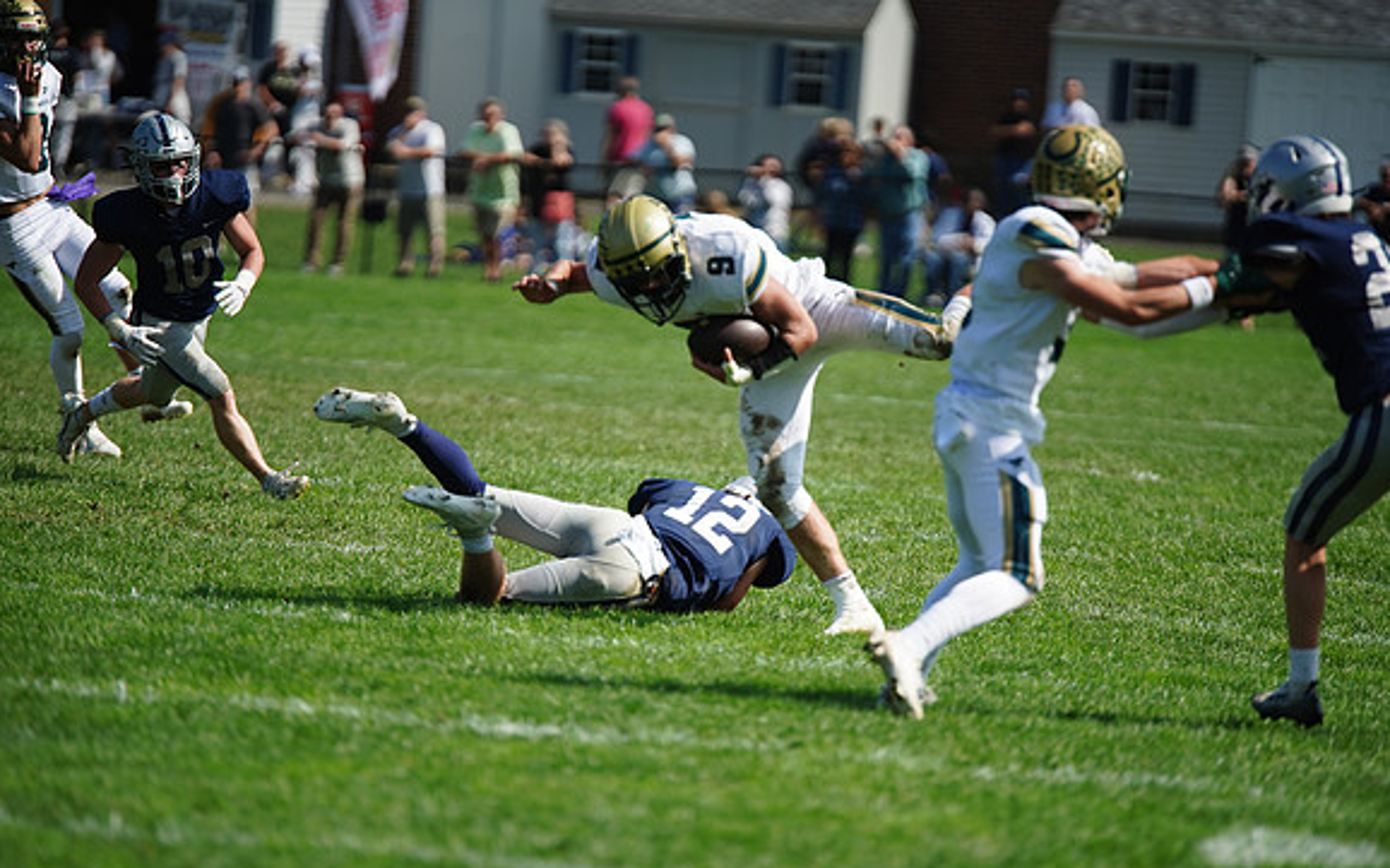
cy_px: 460
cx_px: 695
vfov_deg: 4.3
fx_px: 11628
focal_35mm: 307
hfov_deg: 6.8
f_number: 2.8
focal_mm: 300
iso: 400
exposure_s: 1/5000
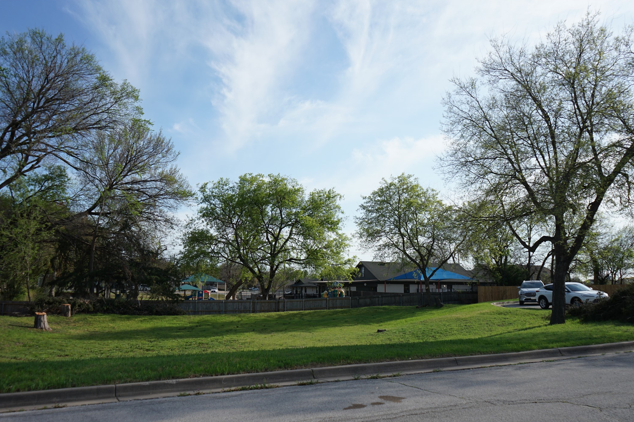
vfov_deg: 45.0
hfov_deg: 63.7
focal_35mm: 29
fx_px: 511
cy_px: 214
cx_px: 321
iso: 100
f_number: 5.6
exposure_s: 1/500
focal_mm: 28
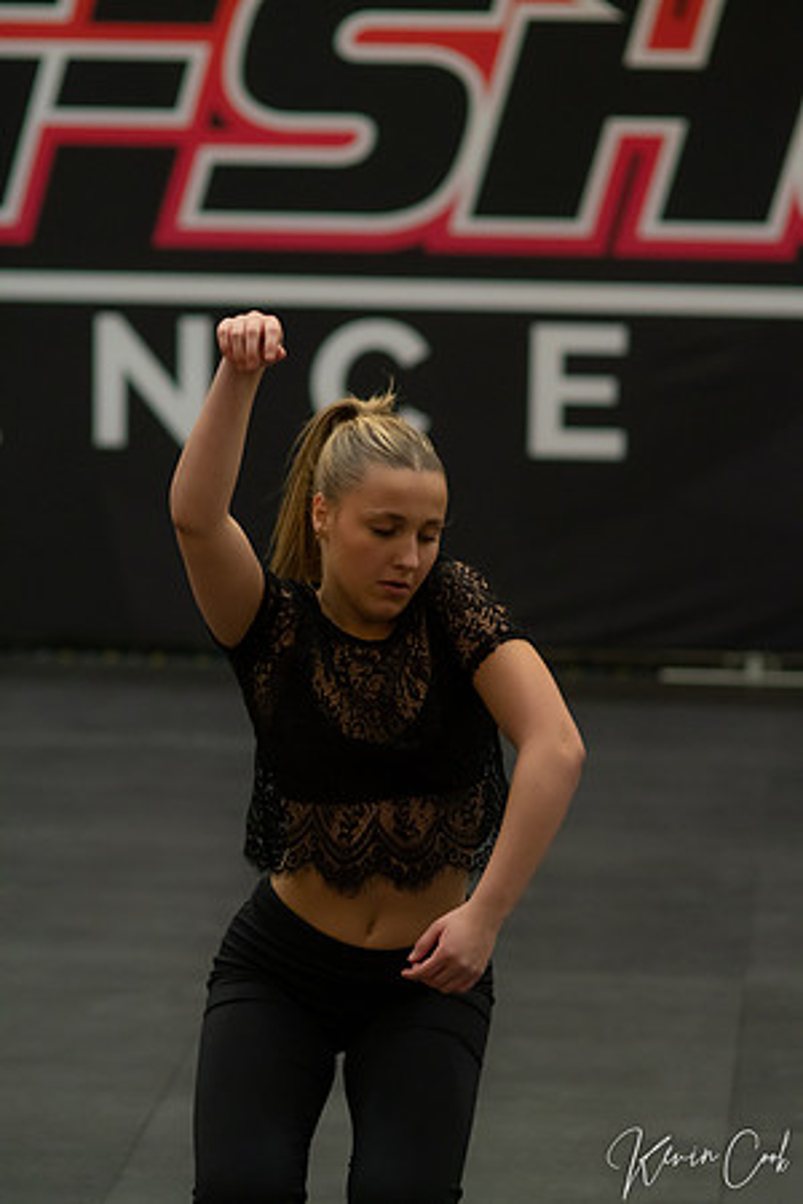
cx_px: 402
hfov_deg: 10.8
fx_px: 4249
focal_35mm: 127
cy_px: 602
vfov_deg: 16.1
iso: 1250
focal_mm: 85
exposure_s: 1/640
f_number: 2
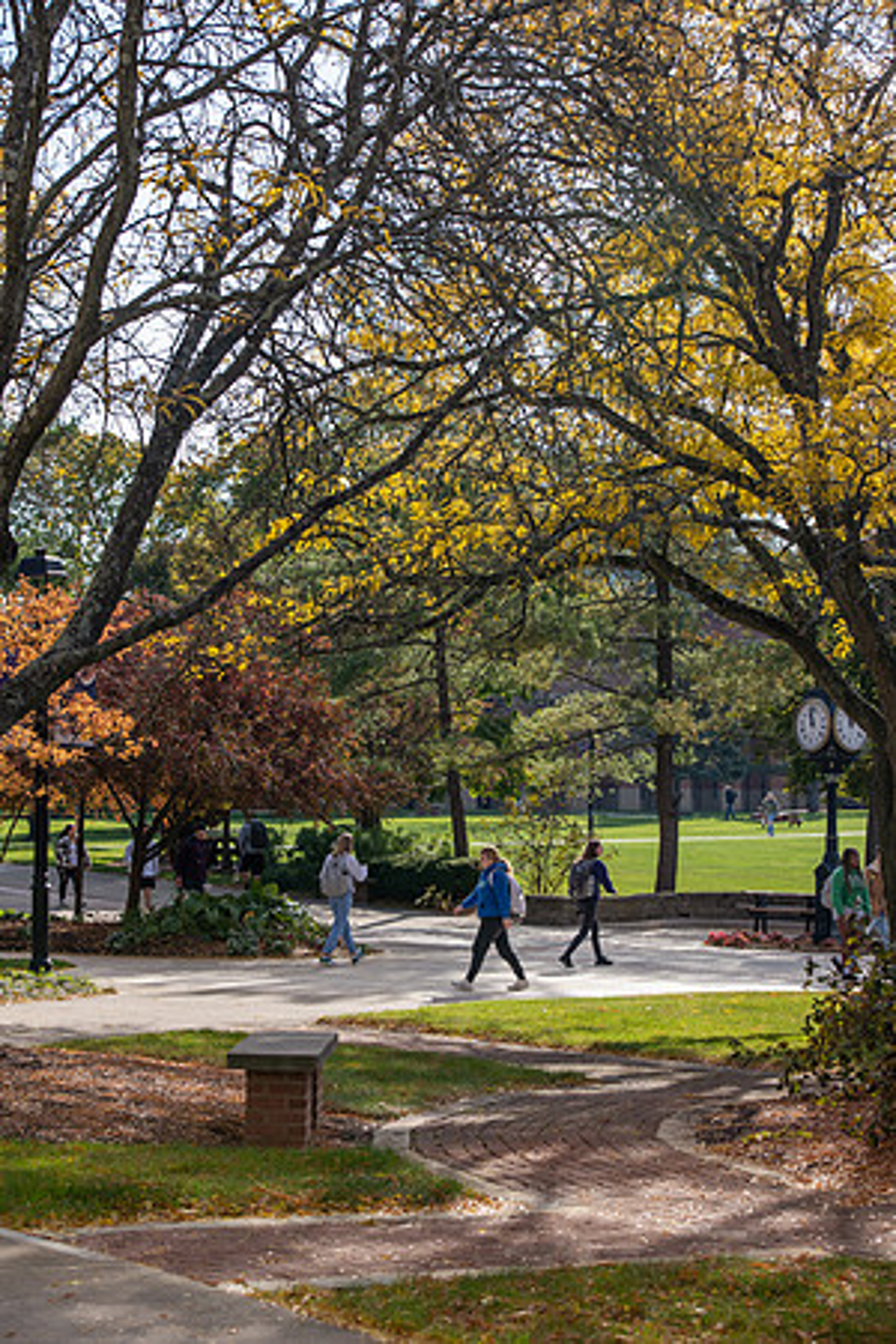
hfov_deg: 19.5
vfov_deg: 28.8
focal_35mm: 70
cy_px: 672
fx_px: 2613
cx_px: 448
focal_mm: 70
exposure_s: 1/400
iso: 200
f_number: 5.6
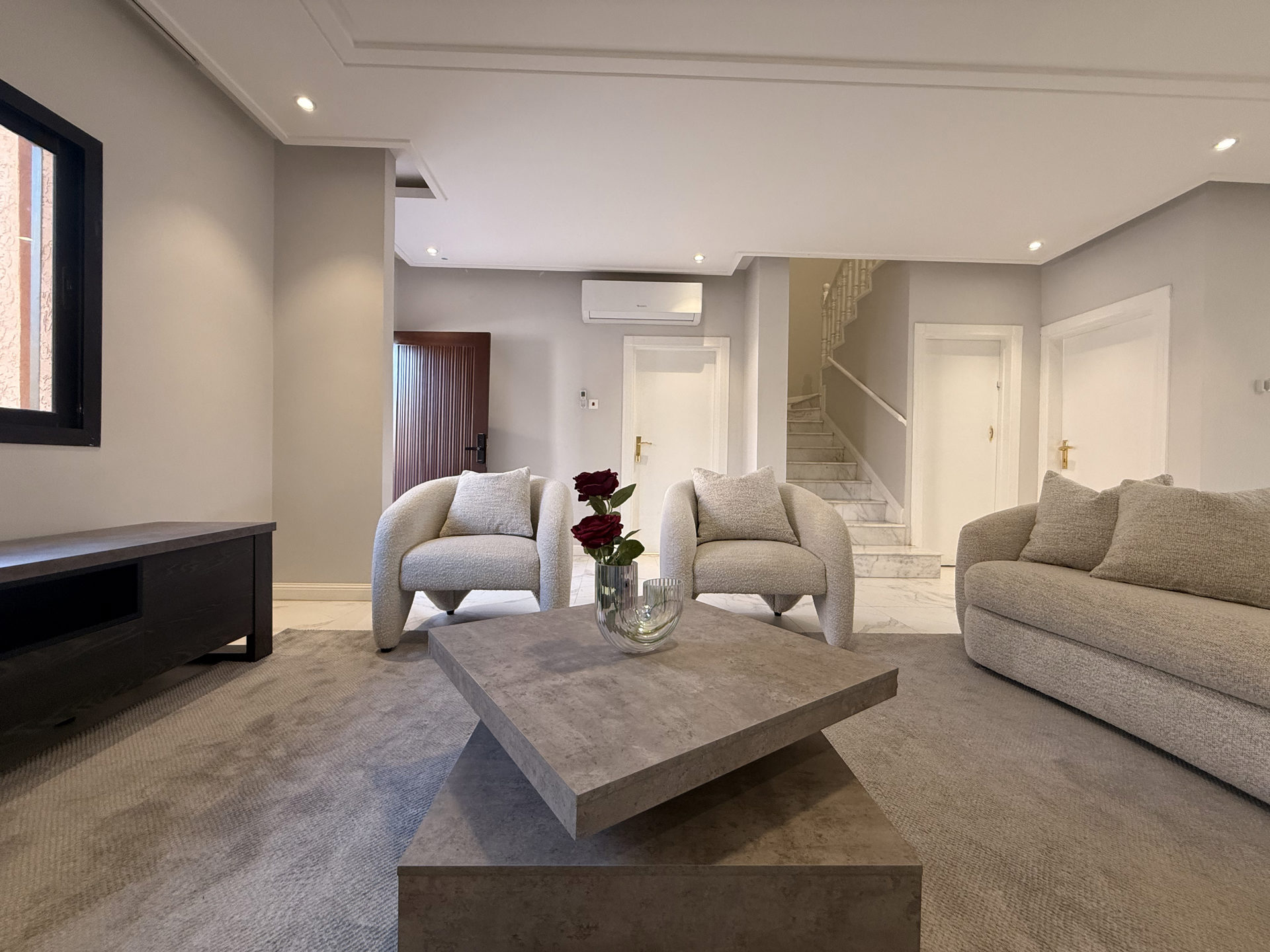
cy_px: 476
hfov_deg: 102.1
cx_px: 635
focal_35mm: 14
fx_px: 514
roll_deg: -0.8
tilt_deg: -0.7
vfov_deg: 85.7
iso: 200
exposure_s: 1/120
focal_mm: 2.22
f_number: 2.2
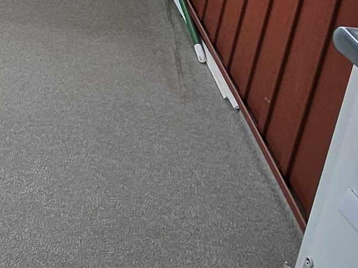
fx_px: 620
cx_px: -211
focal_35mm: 60
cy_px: -105
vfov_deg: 21.4
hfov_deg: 23.8
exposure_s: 1/375
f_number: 2.2
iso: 32
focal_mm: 1.74
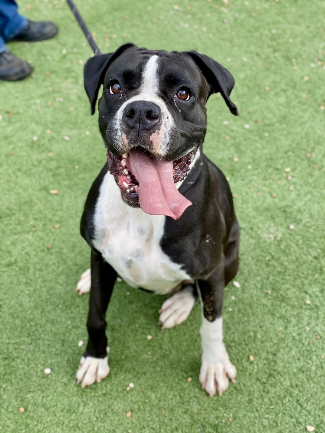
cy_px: 216
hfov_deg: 28.0
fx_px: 651
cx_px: 162
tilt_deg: -41.2
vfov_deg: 36.8
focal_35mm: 52
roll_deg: +1.5
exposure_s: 1/298
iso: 20
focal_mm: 6
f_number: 2
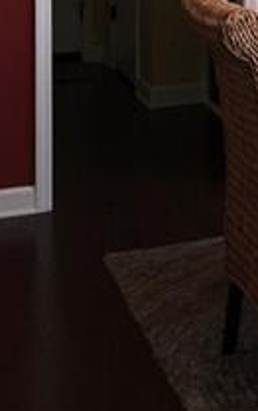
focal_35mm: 113
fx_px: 1269
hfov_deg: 10.9
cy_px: -163
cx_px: 449
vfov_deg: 17.0
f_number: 2.2
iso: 32
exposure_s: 1/120
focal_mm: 4.15
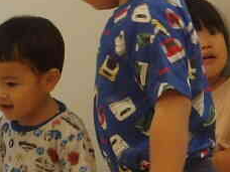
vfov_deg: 5.0
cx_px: 63
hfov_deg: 6.7
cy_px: 148
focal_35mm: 297
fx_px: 1973
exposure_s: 1/57
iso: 100
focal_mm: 9.4
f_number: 4.2
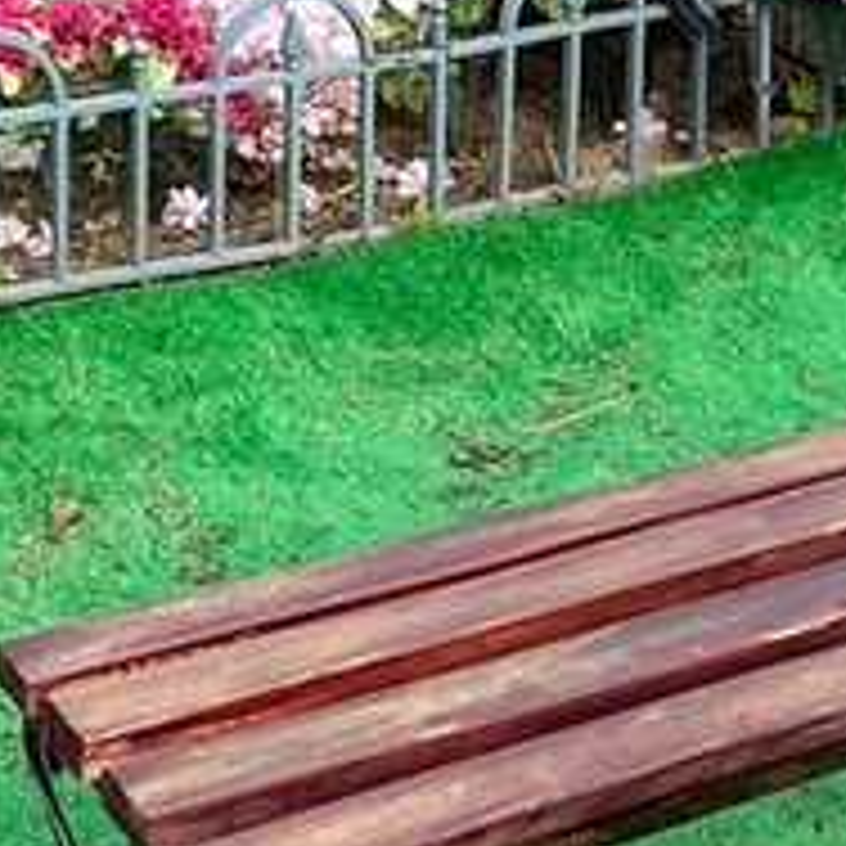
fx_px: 3456
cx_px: 558
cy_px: 76
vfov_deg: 13.8
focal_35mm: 125
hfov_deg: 13.9
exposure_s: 1/1300
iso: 32
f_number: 1.8
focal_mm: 4.25
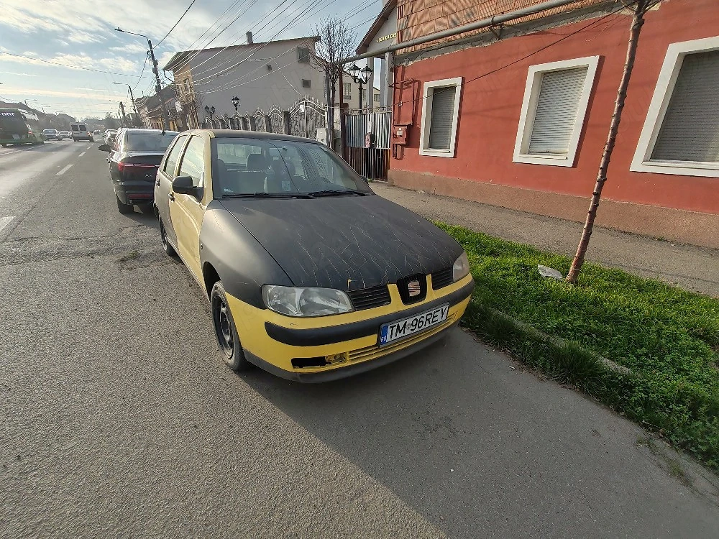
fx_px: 332
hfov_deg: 94.5
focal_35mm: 16
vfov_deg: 78.1
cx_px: 360
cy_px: 270
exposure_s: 1/1250
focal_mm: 1.96
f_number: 2.2
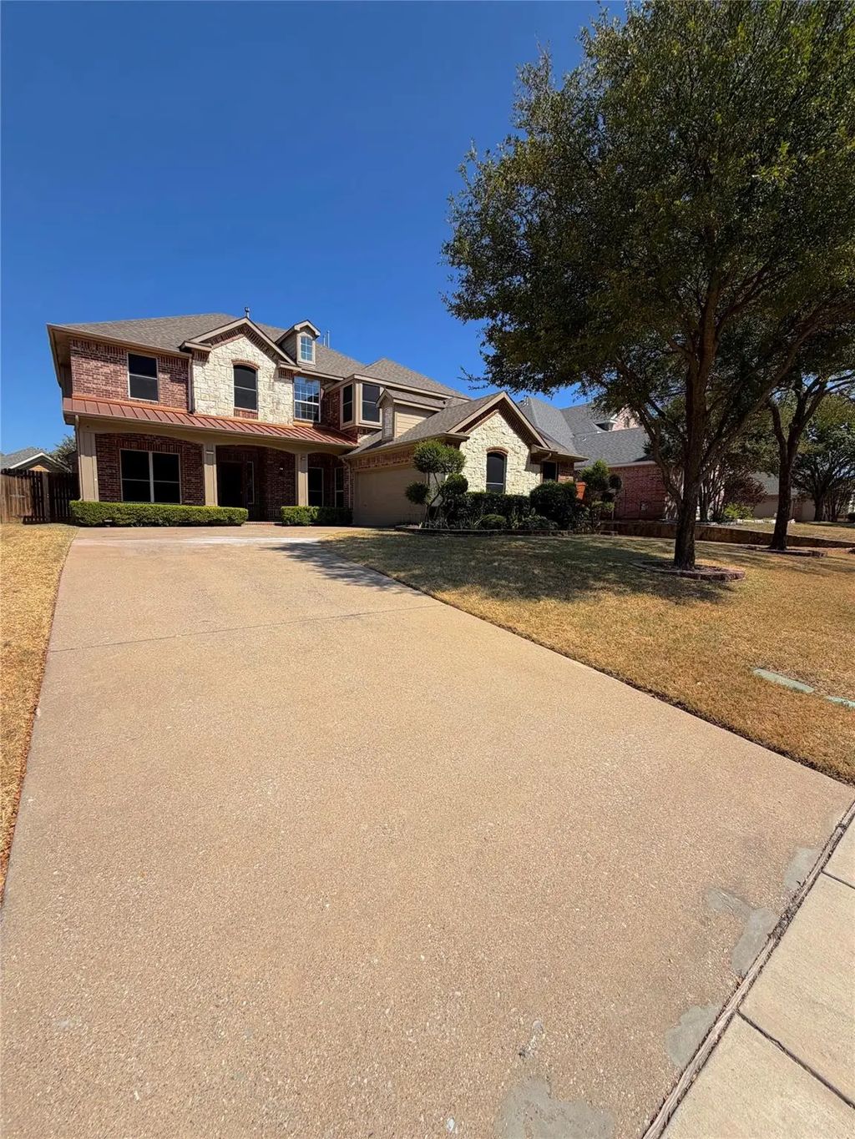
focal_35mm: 14
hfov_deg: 85.7
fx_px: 461
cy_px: 570
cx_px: 428
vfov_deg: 102.1
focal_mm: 2.22
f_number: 2.2
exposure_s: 1/1001
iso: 20
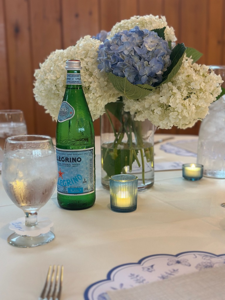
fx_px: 416
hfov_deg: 30.3
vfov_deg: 39.7
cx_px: 112
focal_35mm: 48
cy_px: 150
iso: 320
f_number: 1.78
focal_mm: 6.86
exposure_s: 1/60
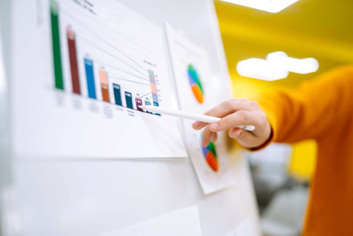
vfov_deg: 37.9
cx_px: 176
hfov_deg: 54.4
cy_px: 118
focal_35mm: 35
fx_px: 343
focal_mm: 35
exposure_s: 1/800
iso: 400
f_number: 1.4
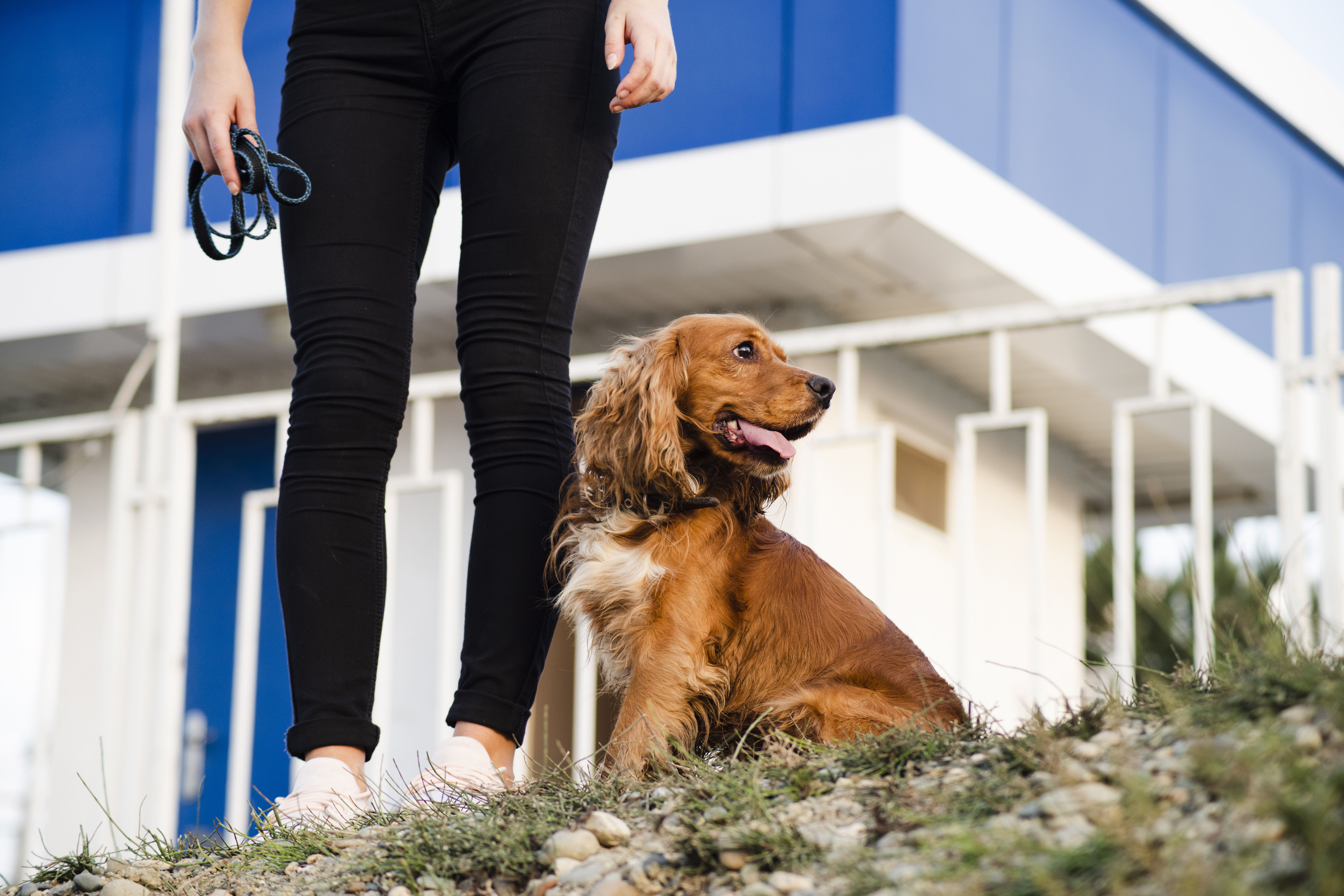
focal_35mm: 100
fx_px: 3734
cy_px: 448
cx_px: 672
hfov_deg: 20.4
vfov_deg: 13.7
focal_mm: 100
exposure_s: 1/320
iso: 400
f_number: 5.6
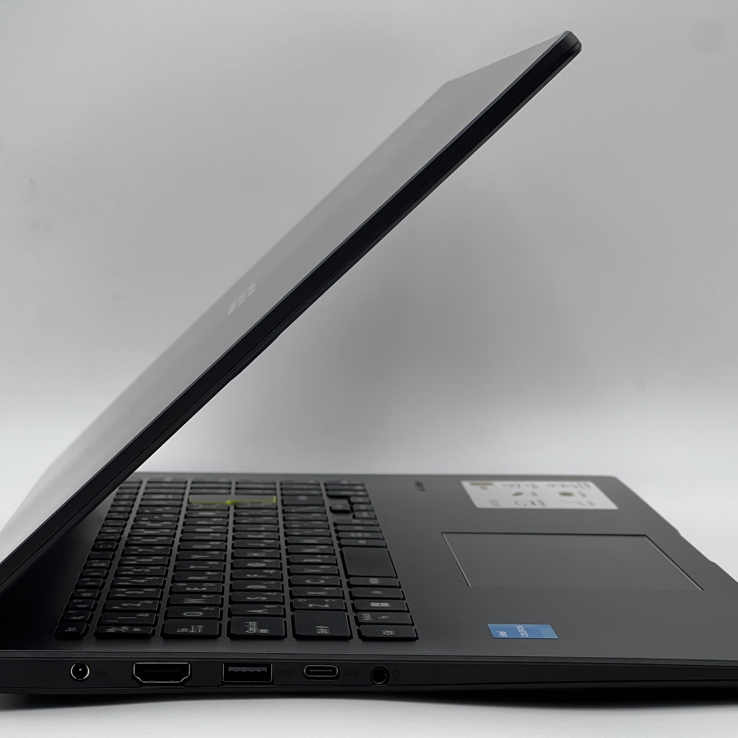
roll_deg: +0.7
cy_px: 368
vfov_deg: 19.1
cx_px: 378
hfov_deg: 19.1
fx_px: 2195
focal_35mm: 91
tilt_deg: -4.6
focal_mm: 9
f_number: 2.8
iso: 100
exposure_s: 1/139
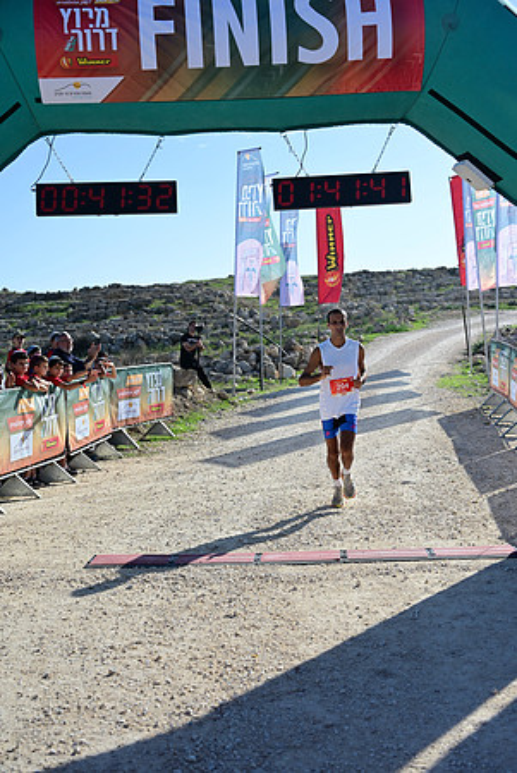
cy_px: 386
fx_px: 967
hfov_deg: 29.9
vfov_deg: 43.6
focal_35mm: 45
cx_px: 258
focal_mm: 45
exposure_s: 1/2000
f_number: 3.5
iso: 160
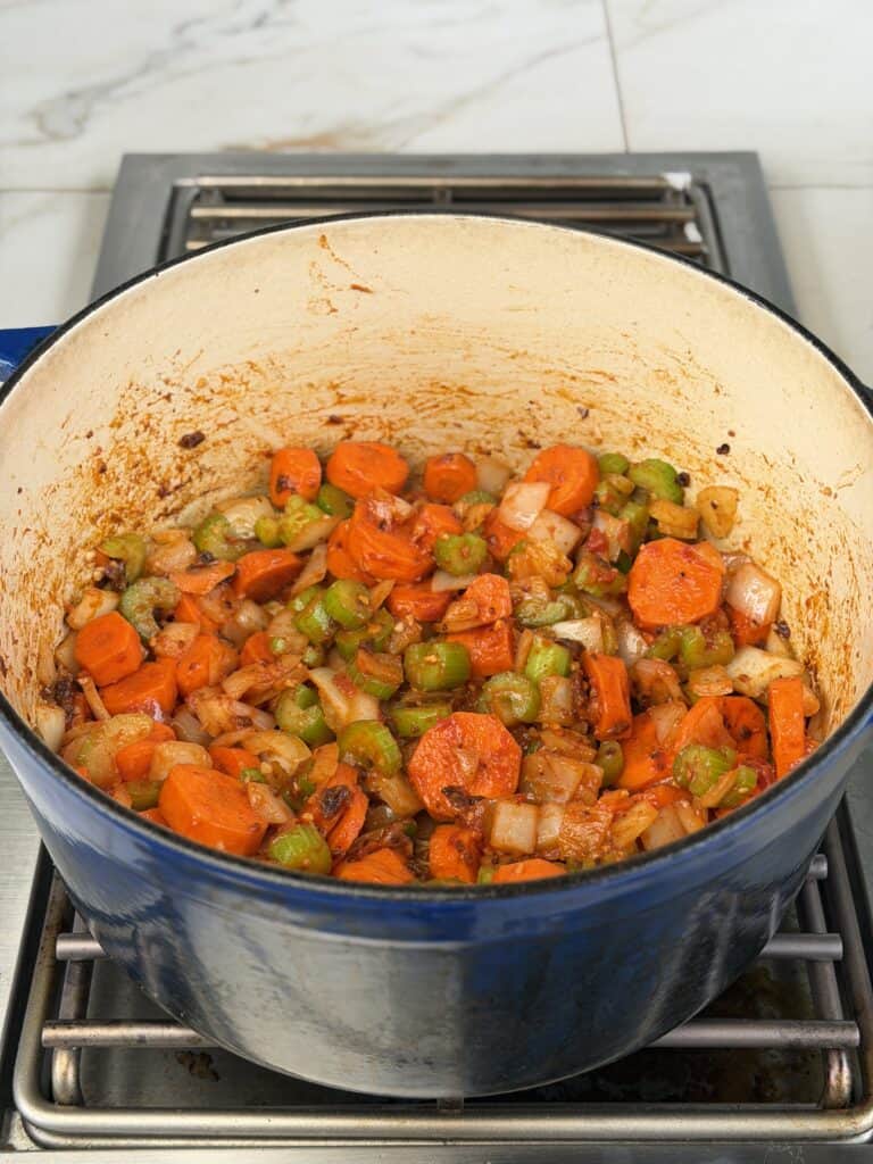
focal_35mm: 48
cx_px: 436
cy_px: 582
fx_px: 1614
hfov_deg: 30.3
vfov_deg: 39.7
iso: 50
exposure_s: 1/149
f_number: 1.78
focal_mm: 6.76
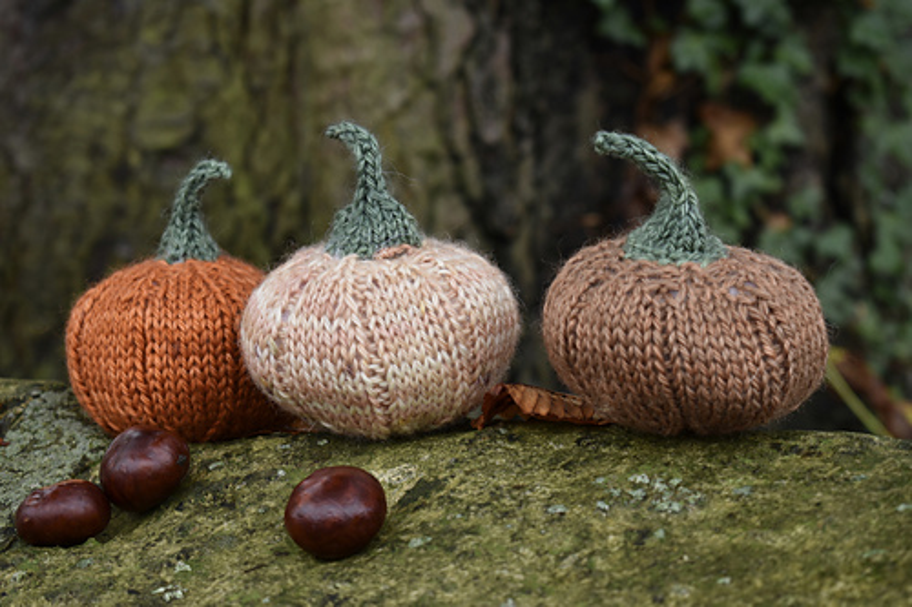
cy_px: 304
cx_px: 456
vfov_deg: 16.5
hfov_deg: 24.6
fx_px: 2089
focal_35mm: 82
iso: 100
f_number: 5.6
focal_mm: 55
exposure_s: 1/50
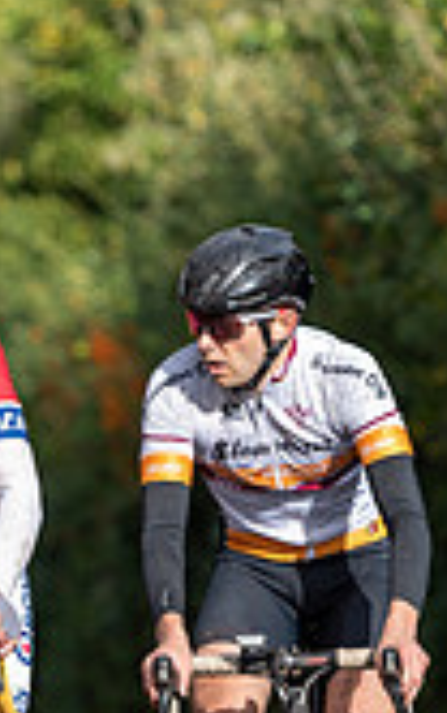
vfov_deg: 3.7
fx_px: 11110
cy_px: 427
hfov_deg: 2.3
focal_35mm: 571
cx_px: -172
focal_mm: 160
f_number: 4
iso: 200
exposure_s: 1/1000
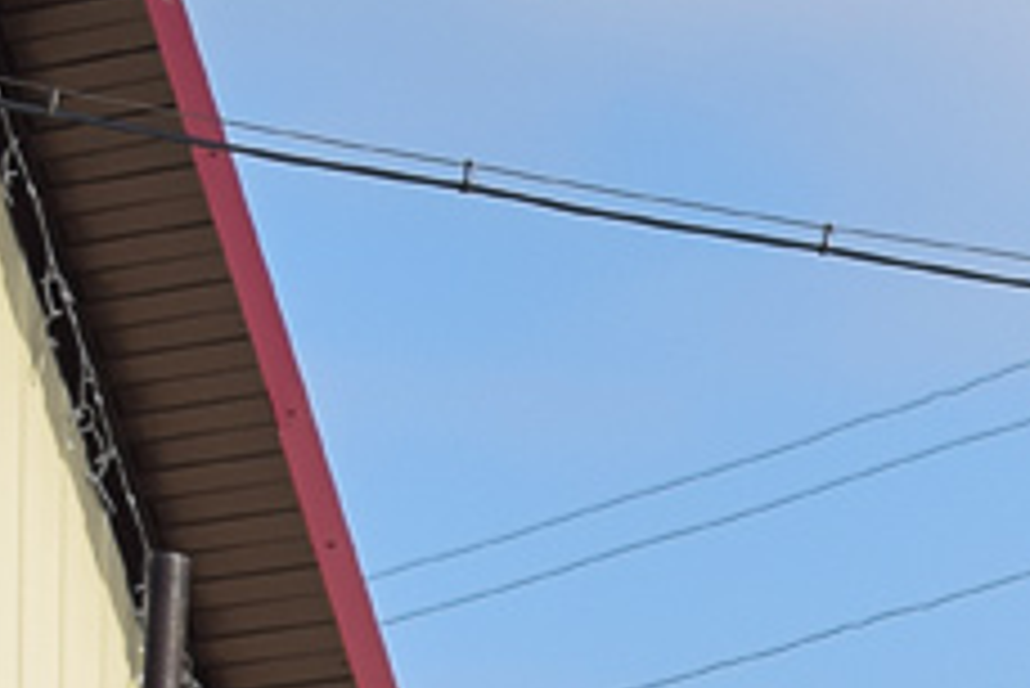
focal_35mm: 267
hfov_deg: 7.5
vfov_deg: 5.0
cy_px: 1767
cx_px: 1673
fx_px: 7644
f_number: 6.3
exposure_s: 1/640
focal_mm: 34
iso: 100
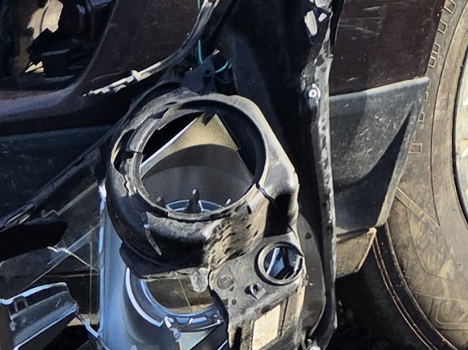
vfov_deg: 9.7
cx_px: 501
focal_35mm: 139
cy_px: -411
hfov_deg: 13.9
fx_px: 1879
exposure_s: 1/3042
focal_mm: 5.4
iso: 80
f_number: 1.8
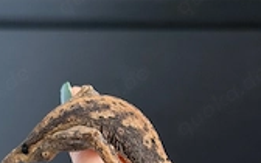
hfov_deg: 17.2
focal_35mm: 121
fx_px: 861
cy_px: 239
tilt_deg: -22.6
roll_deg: +3.0
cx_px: 137
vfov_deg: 10.5
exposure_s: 1/50
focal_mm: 6.76
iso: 50
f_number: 1.78
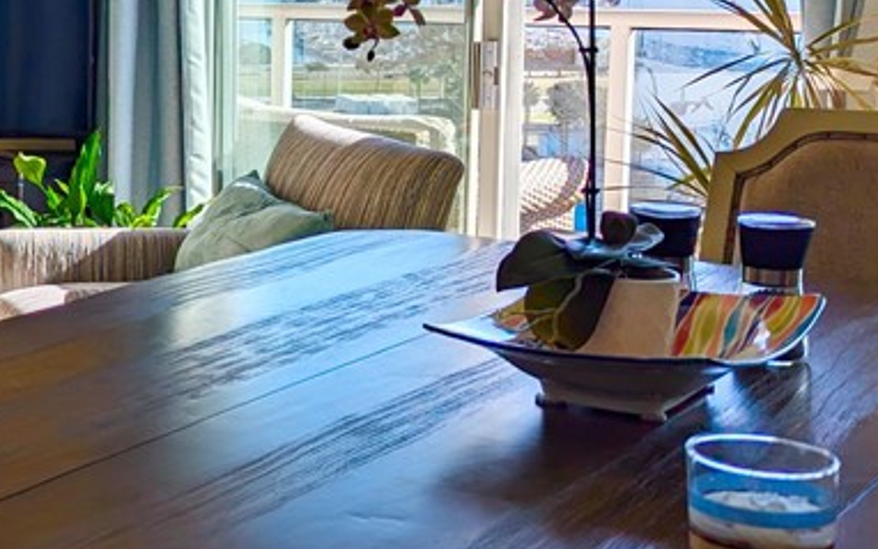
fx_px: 1628
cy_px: 96
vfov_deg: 18.9
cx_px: -185
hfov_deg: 26.7
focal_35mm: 68
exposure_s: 1/1529
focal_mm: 6.81
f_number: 1.85
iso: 46
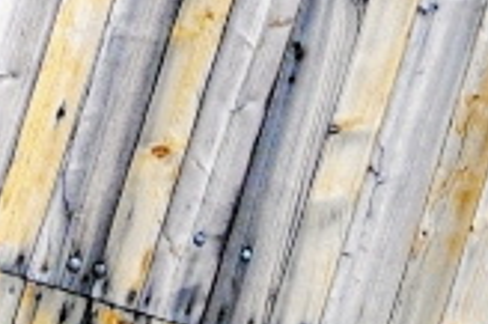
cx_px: 443
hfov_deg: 1.4
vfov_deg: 1.0
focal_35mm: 1426
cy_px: -730
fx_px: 19311
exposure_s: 1/1000
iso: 560
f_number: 5.6
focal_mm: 130
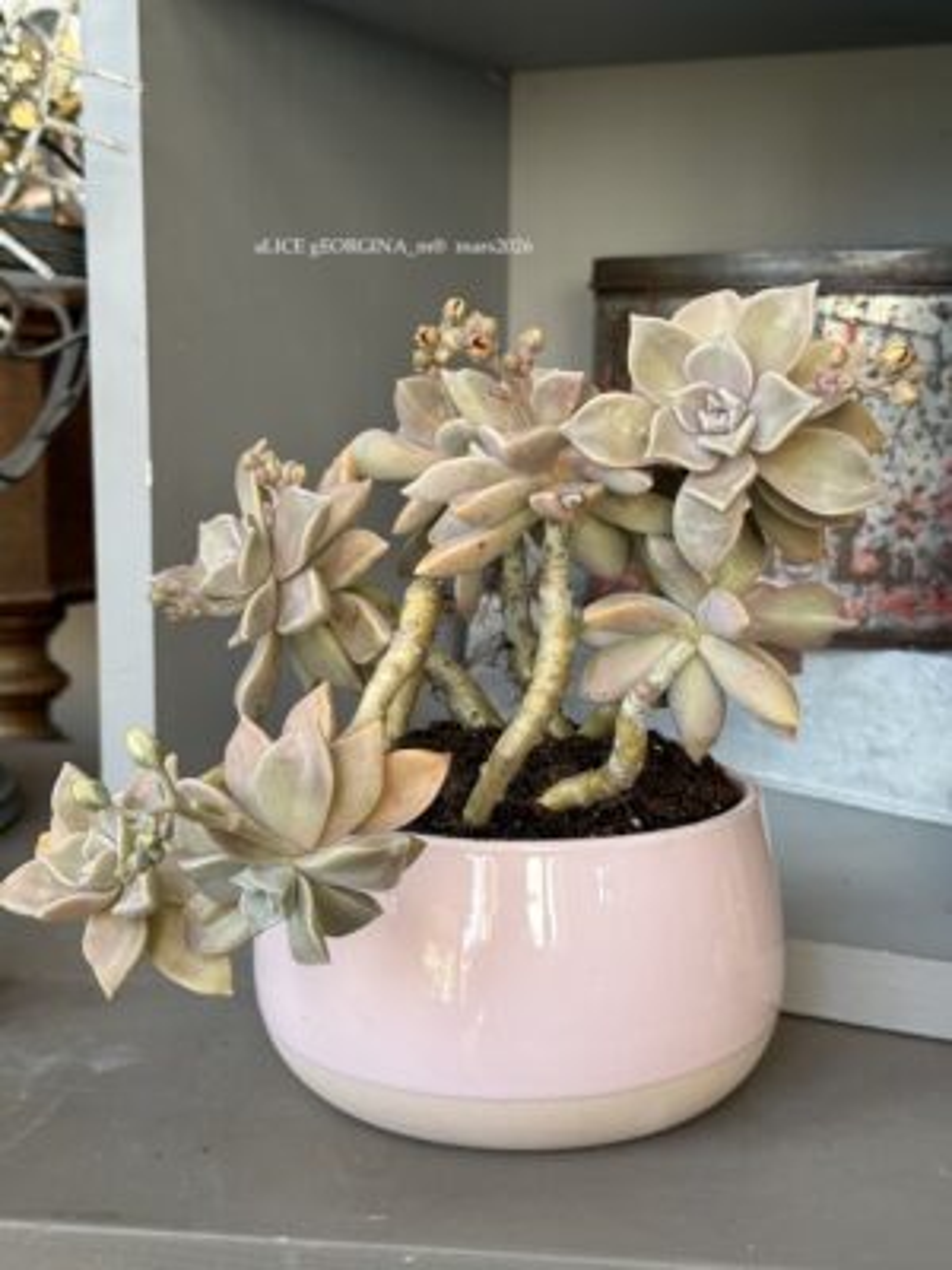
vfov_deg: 39.7
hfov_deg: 30.3
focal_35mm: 48
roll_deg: -0.3
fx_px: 1760
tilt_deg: -8.2
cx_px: 476
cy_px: 635
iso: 50
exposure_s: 1/121
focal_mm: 6.76
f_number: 1.78
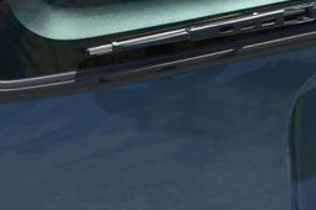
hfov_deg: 16.9
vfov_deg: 11.2
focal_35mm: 120
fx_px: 1052
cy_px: 236
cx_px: 63
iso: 100
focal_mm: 32
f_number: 8
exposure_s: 1/250
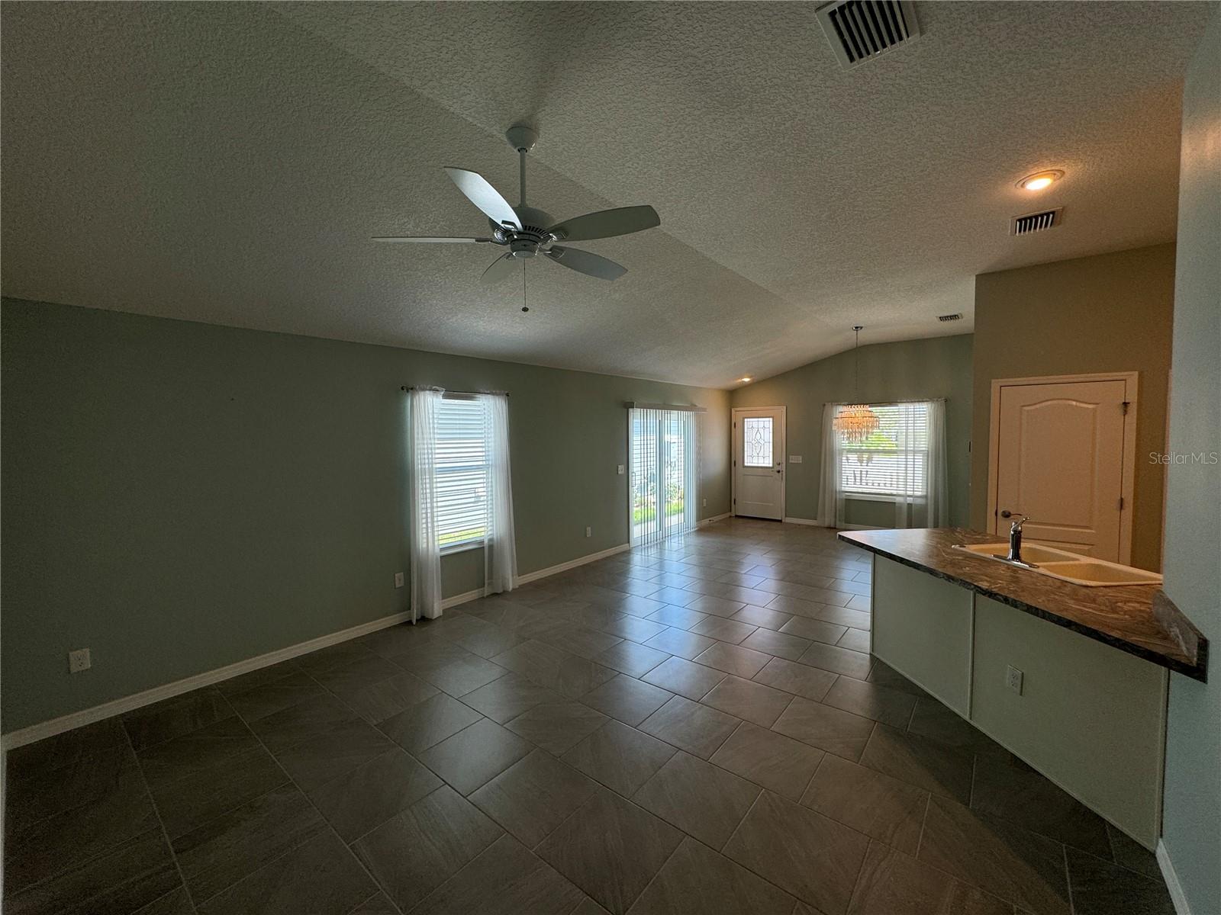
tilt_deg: -3.3
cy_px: 458
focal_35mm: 14
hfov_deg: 102.1
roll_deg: -0.1
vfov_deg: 85.7
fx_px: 494
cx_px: 610
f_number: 2.2
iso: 80
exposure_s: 1/120
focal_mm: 2.22
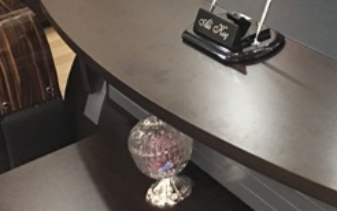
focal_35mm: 80
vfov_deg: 15.7
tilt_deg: -18.8
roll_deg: +2.1
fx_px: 735
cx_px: 422
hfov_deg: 23.3
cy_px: -41
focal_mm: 4.15
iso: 100
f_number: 2.2
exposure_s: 1/8
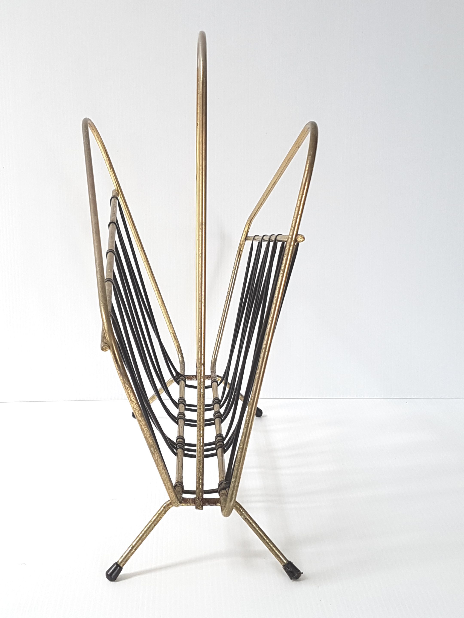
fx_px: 465
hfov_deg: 53.1
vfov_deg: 67.3
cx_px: 232
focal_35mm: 26
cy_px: 309
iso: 50
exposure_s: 1/120
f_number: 1.7
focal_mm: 4.2
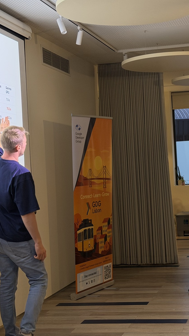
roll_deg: +3.0
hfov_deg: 17.1
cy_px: 168
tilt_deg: +0.2
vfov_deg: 30.2
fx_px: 624
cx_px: 148
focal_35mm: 70
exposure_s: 1/50
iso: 80
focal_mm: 6.76
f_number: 1.78
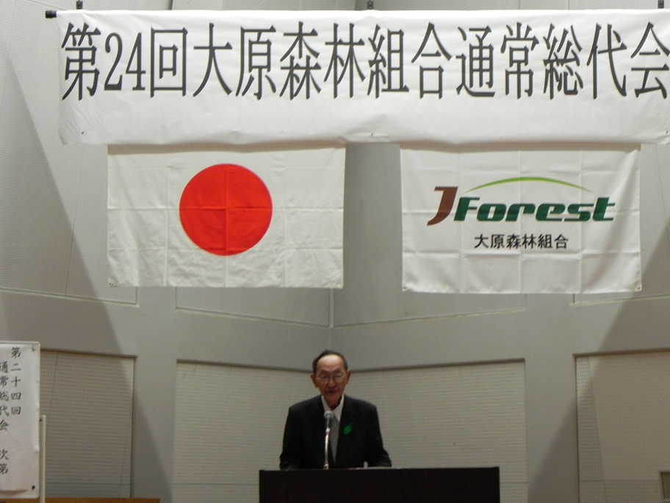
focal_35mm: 129
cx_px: 335
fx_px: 2497
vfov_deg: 11.5
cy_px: 252
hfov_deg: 15.3
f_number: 4.5
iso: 364
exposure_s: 1/30
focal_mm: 23
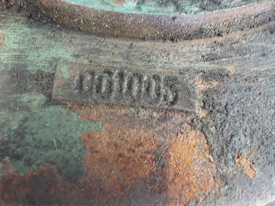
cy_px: 103
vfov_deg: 46.8
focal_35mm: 30
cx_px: 138
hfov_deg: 60.0
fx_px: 238
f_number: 3.3
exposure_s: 1/10
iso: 400
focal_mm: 4.1
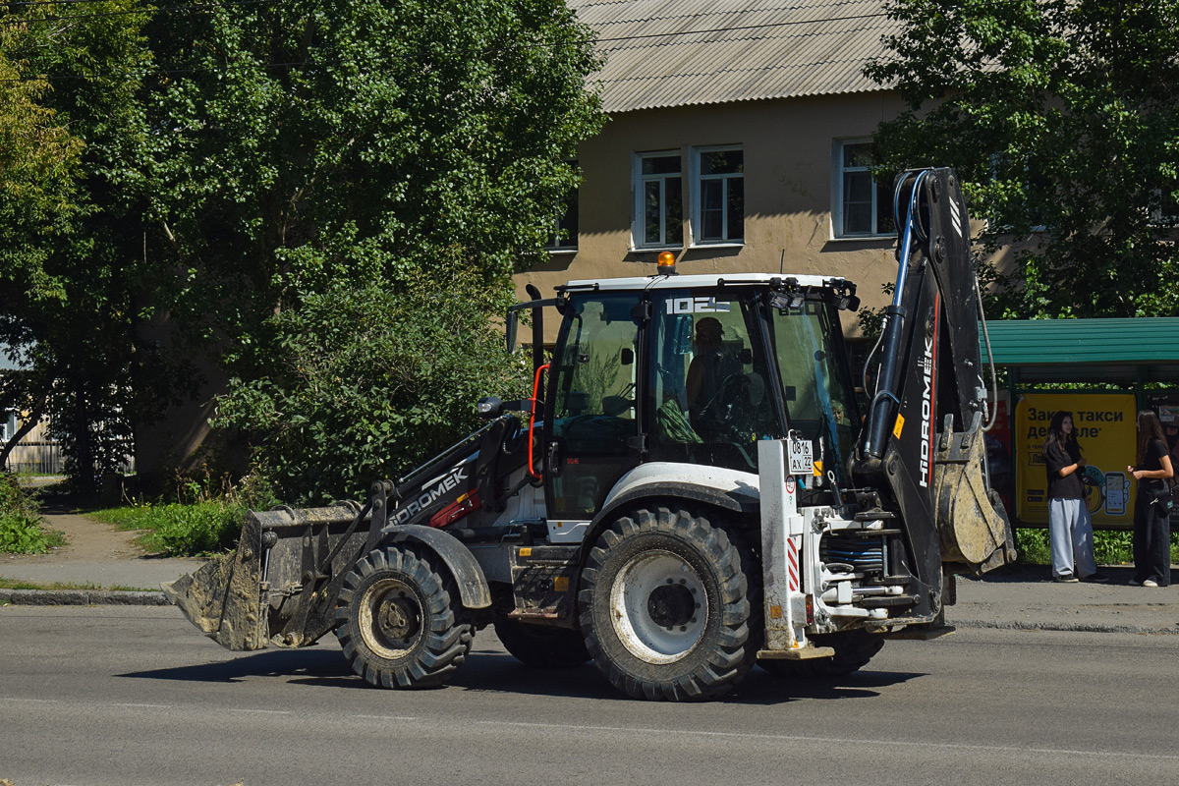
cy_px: 393
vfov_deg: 16.6
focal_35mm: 82
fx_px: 2702
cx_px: 590
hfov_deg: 24.6
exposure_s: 1/1250
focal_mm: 55
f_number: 7.1
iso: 200
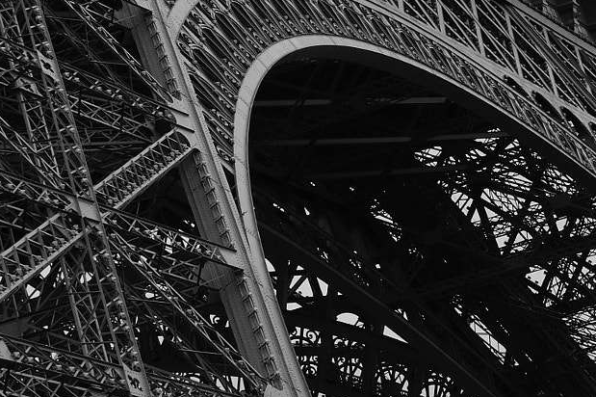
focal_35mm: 155
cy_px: -18
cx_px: 365
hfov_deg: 13.2
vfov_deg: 8.8
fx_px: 2565
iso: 100
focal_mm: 40
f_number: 8
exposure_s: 1/100
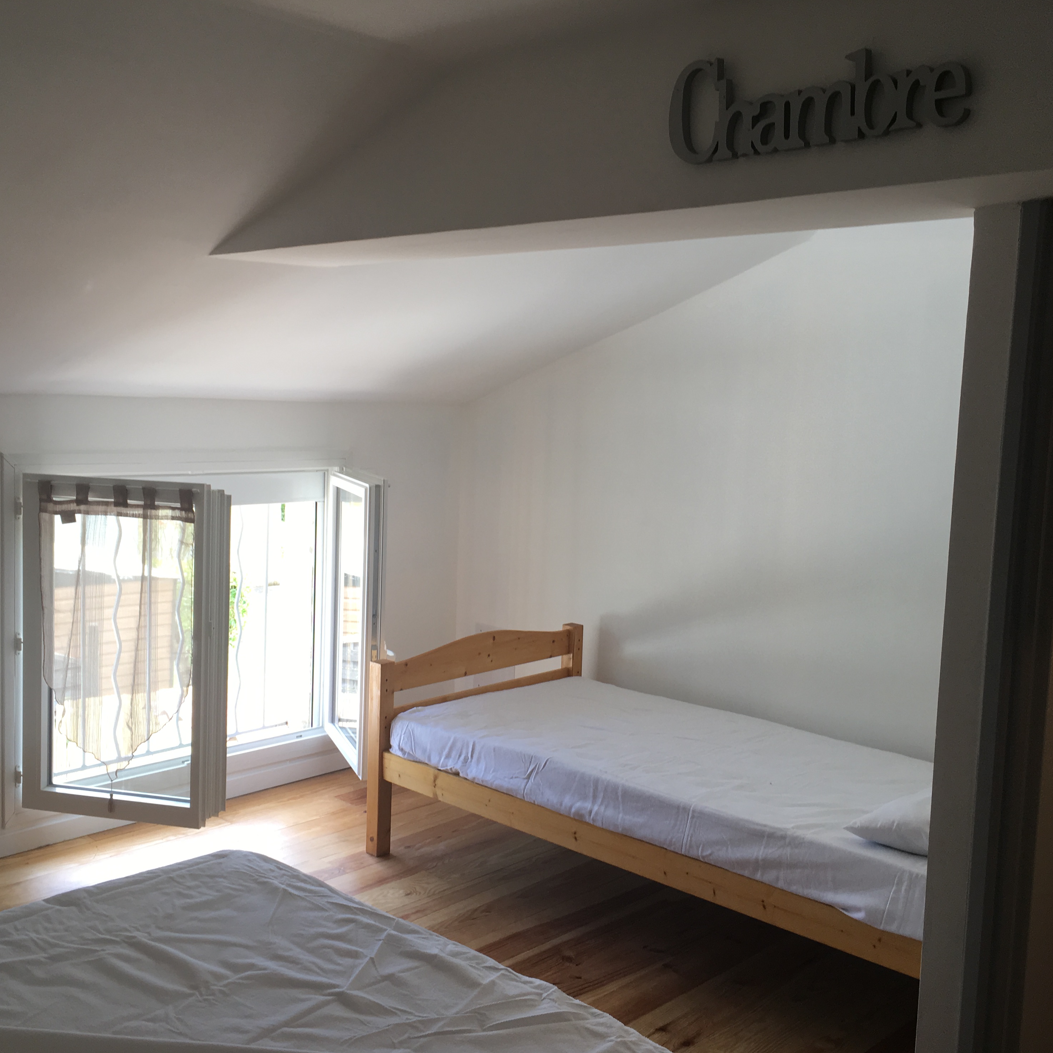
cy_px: 525
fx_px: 1205
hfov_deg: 47.2
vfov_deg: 47.2
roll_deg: -1.6
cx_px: 491
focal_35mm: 35
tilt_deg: -4.6
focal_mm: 4.15
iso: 25
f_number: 2.2
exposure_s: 1/50
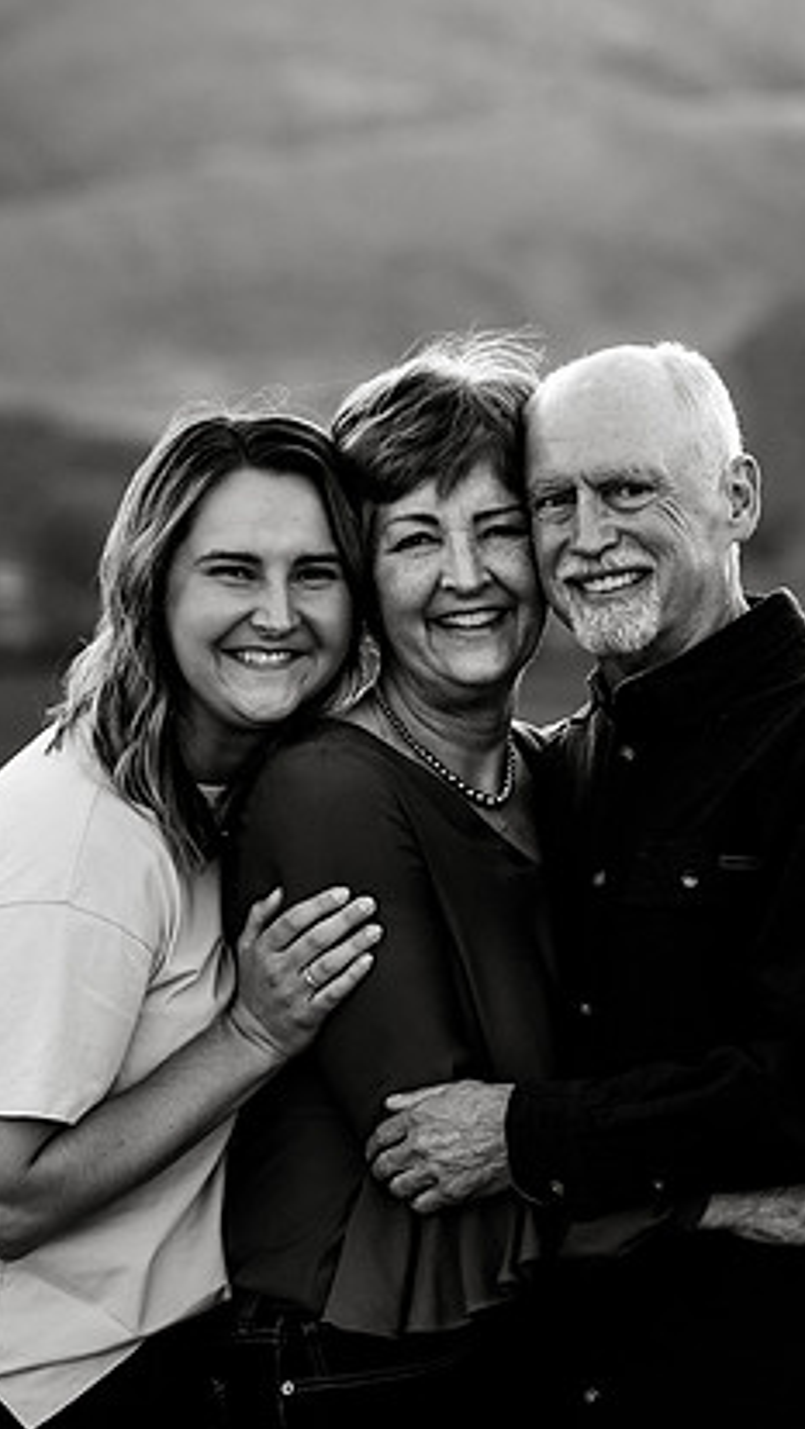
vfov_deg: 10.0
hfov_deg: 5.6
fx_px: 8155
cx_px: 929
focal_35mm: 215
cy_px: 720
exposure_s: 1/160
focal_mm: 130
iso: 500
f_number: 4.5
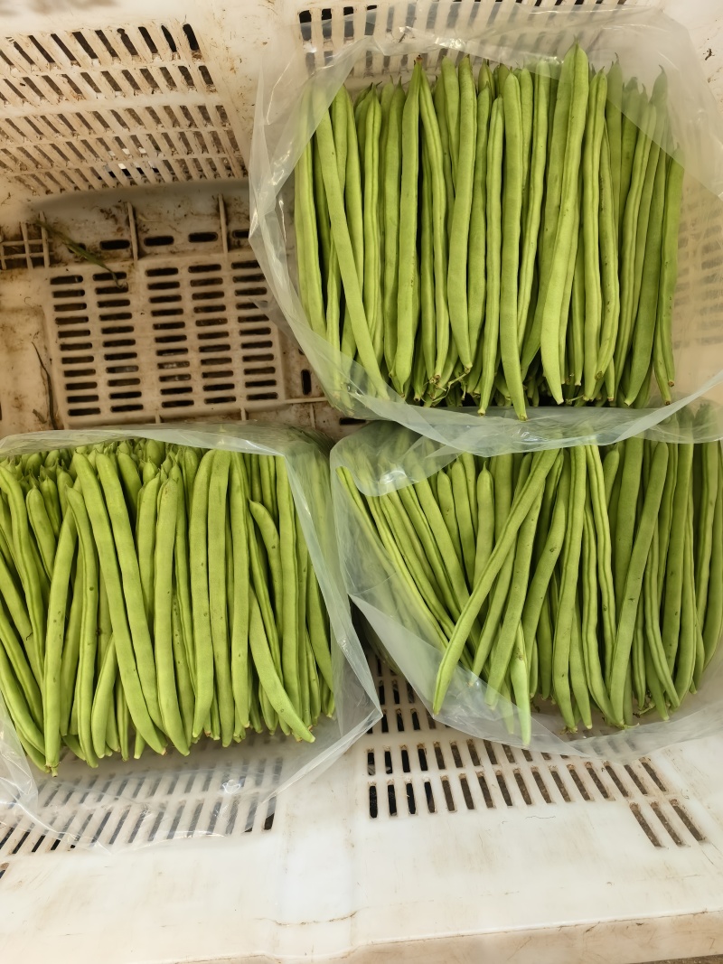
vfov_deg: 65.3
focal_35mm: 27
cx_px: 362
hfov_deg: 51.3
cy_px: 482
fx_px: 752
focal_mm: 6.35
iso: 250
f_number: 2.8
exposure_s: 1/100
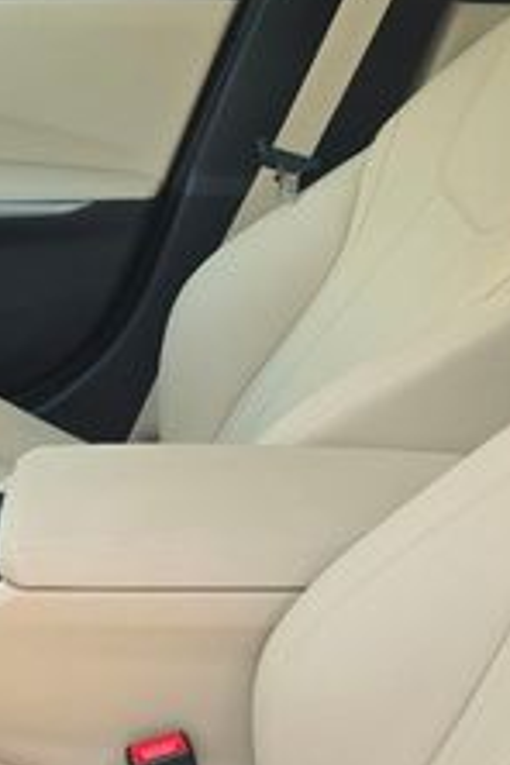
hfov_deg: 18.9
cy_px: 693
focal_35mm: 69
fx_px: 1466
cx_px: -65
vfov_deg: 28.1
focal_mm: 6.3
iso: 64
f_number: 1.7
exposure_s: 1/180
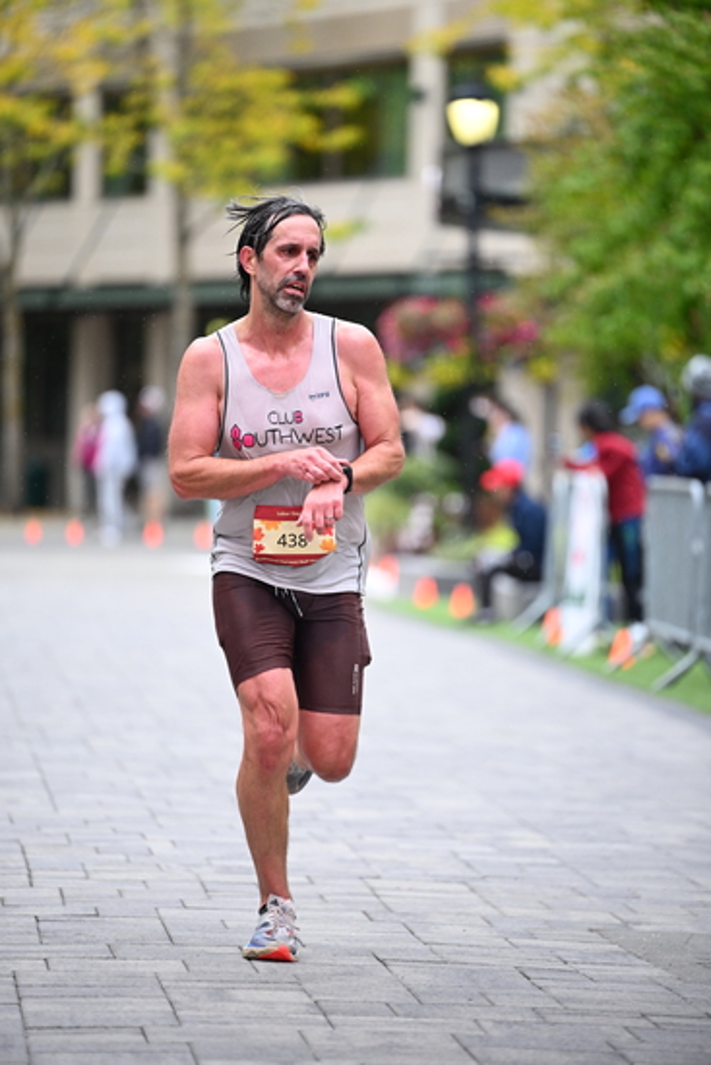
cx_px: 356
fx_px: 5625
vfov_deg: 10.8
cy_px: 532
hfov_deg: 7.2
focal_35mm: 190
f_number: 2.8
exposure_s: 1/1600
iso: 1250
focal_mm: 190
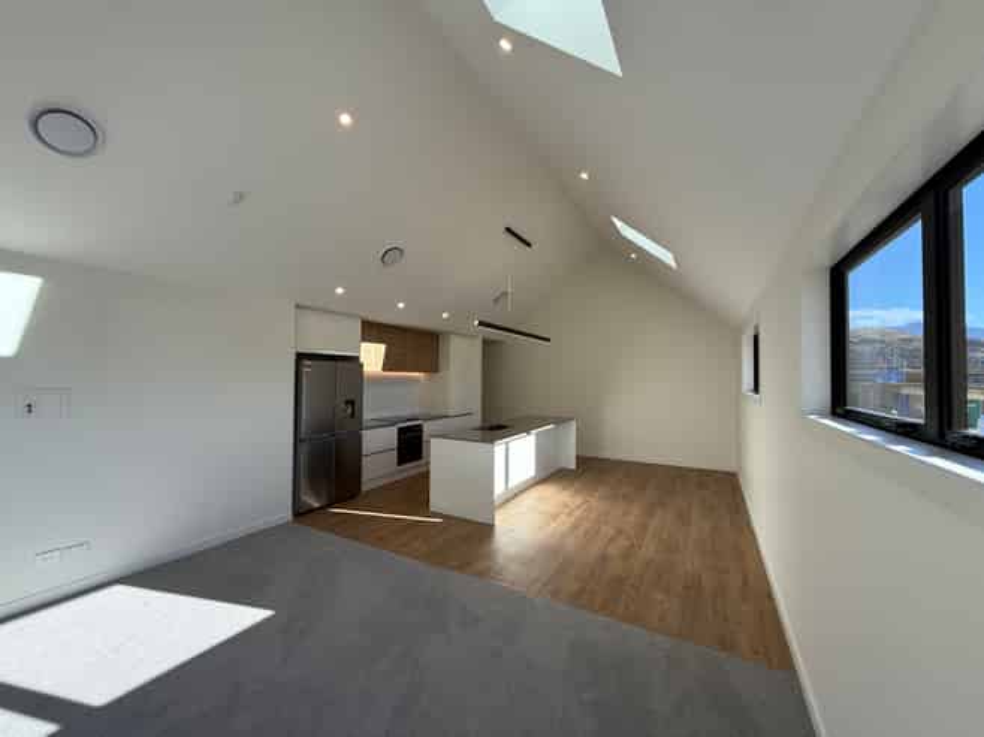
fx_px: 398
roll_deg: -0.7
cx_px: 492
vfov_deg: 85.6
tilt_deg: +0.6
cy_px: 368
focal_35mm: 14
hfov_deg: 102.1
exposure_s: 1/398
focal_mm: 2.22
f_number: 2.2
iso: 64
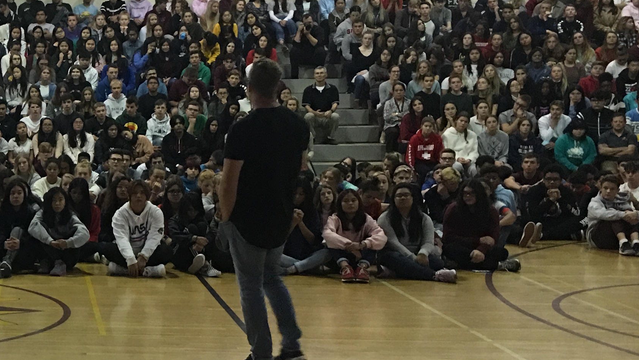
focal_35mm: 76
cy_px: 239
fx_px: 1288
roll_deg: -0.3
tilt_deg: -5.9
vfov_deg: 15.9
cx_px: -81
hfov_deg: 25.6
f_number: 2.2
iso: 80
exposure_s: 1/15
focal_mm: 4.15
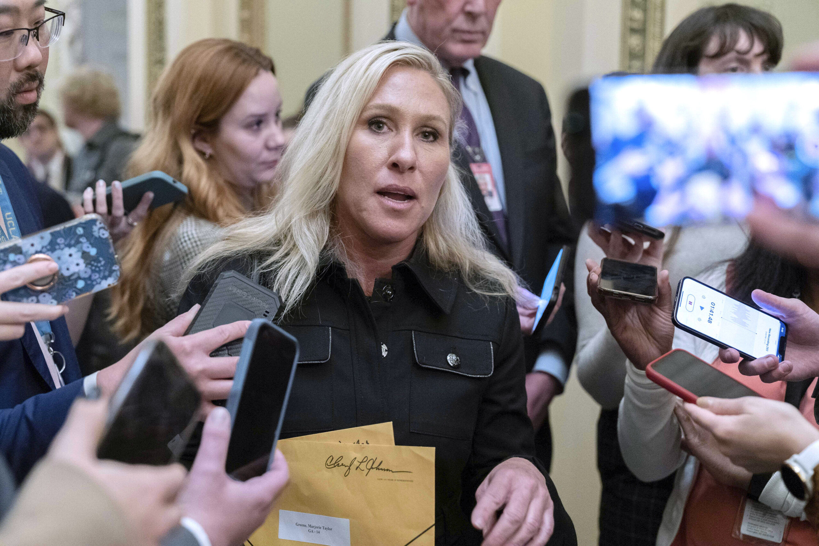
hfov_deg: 39.6
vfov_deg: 27.0
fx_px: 1137
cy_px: 273
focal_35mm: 50
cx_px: 410
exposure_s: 1/160
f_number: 2.8
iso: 8000
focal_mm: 50
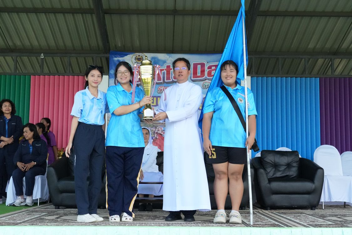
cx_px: 176
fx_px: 499
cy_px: 118
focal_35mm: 51
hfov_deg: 38.9
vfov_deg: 26.5
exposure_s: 1/2500
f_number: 7.1
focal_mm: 34
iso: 5000
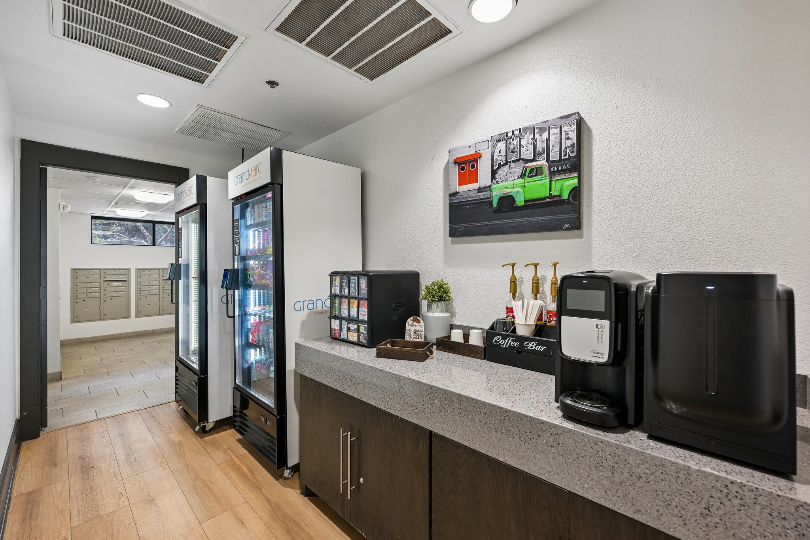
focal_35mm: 15
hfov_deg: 100.4
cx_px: 405
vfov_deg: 77.3
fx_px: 337
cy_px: 270
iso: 400
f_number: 5.6
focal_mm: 15
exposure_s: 1/10
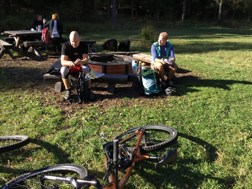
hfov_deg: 61.7
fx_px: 211
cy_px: 94
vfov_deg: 48.2
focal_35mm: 29
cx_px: 126
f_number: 2.2
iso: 32
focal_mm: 4.15
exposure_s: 1/444
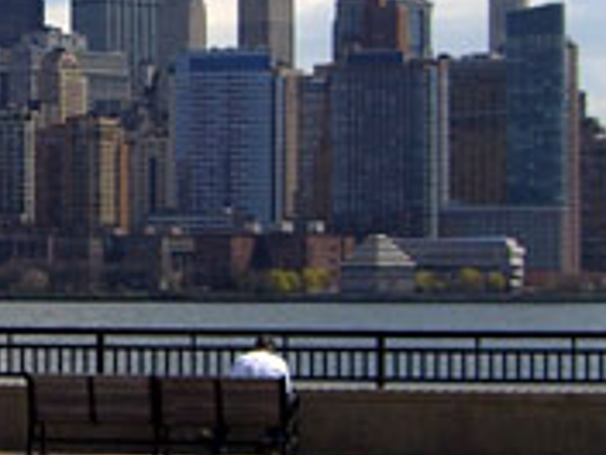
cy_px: 214
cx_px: -100
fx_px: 3029
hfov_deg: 11.2
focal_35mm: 173
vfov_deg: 8.6
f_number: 8
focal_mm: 7.9
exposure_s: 1/320
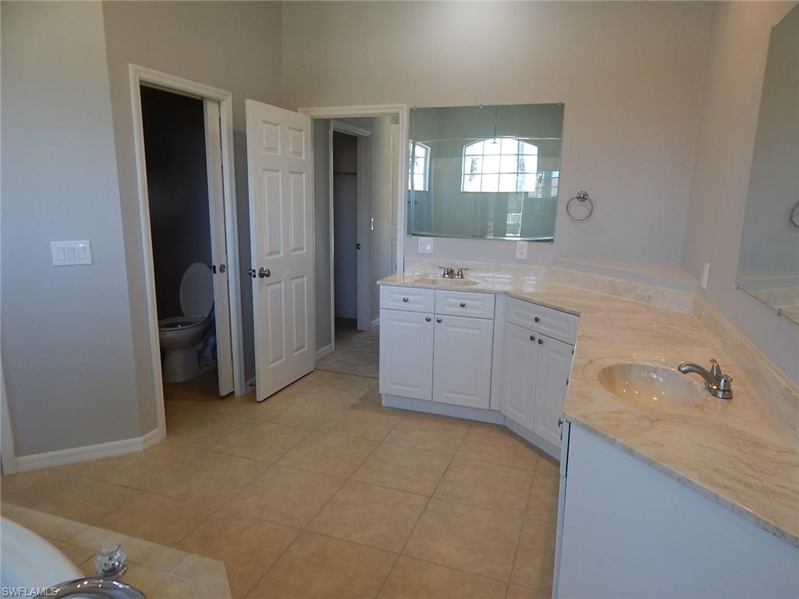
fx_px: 508
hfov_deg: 76.4
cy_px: 300
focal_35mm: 22
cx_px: 400
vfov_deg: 61.1
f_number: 3
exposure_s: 1/40
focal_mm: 4
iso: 125
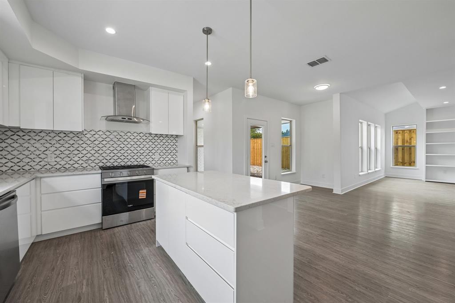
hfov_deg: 104.3
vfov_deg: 81.2
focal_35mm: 14
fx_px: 177
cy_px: 152
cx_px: 228
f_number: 8
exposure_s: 1/80
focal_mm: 14
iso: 400
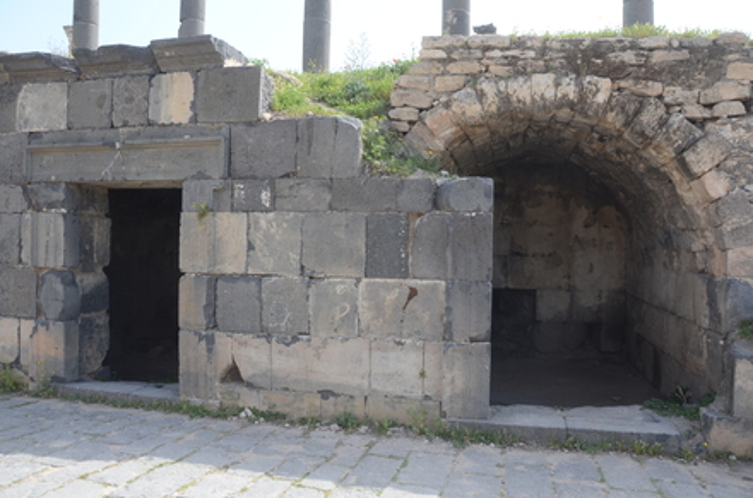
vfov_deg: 47.7
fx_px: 563
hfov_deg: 67.5
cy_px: 249
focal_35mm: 27
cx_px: 376
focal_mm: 18
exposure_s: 1/250
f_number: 8
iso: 200
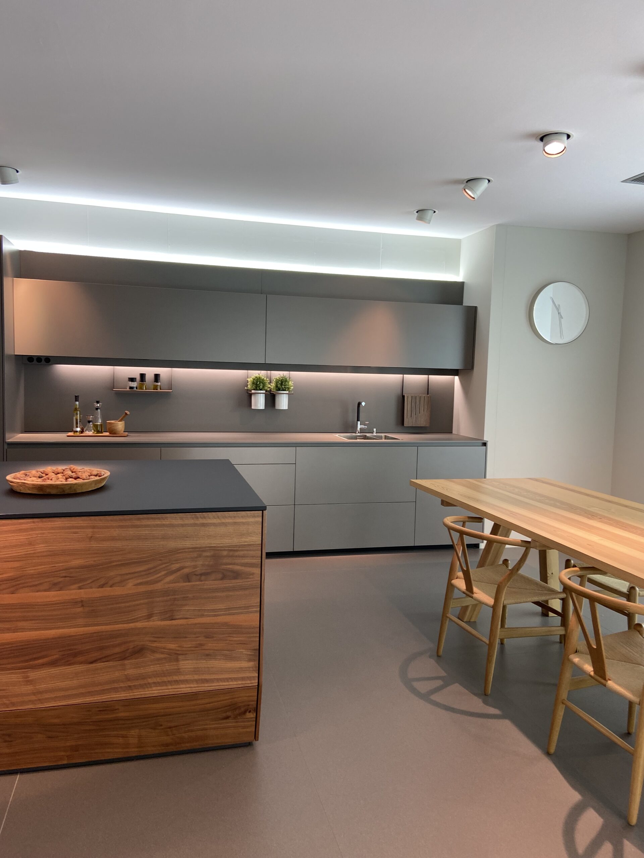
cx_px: 322
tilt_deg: -3.8
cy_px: 429
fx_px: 645
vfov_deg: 67.3
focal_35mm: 26
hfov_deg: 53.1
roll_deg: -0.3
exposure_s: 1/100
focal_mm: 4.25
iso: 64
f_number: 1.8
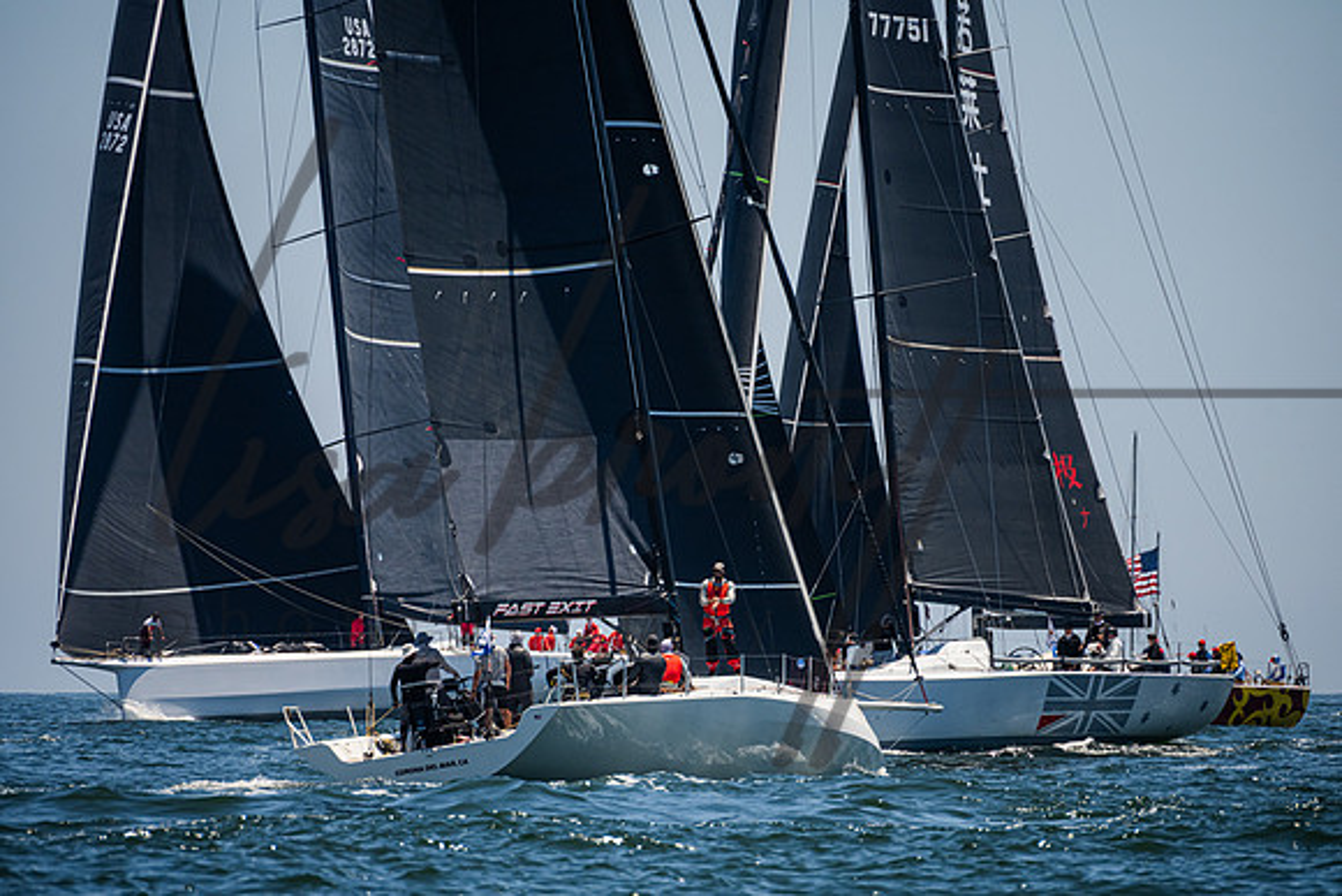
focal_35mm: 416
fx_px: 15498
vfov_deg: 3.3
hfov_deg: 5.0
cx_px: 686
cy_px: 448
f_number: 8
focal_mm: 400
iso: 500
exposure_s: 1/2500
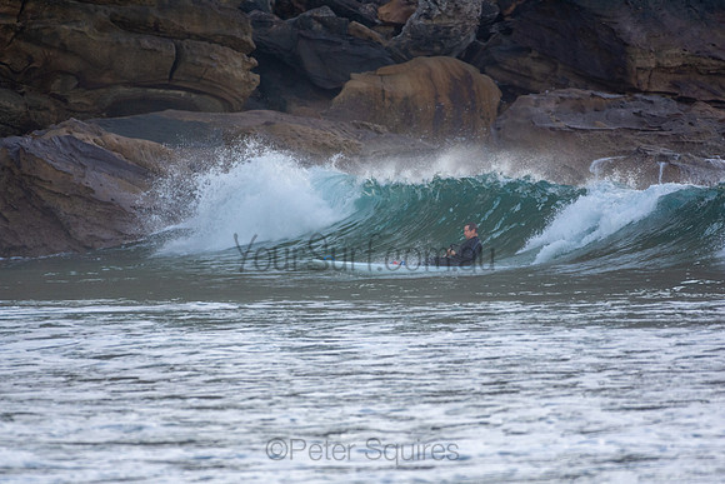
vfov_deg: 1.8
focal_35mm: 750
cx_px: 362
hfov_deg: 2.7
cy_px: 242
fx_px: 15107
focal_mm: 500
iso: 560
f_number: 5.6
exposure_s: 1/320
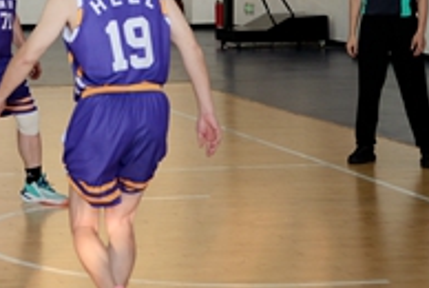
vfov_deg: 9.3
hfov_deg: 13.8
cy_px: -136
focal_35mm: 144
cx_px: -86
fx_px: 1719
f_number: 2.8
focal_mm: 35
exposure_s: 1/250
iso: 320
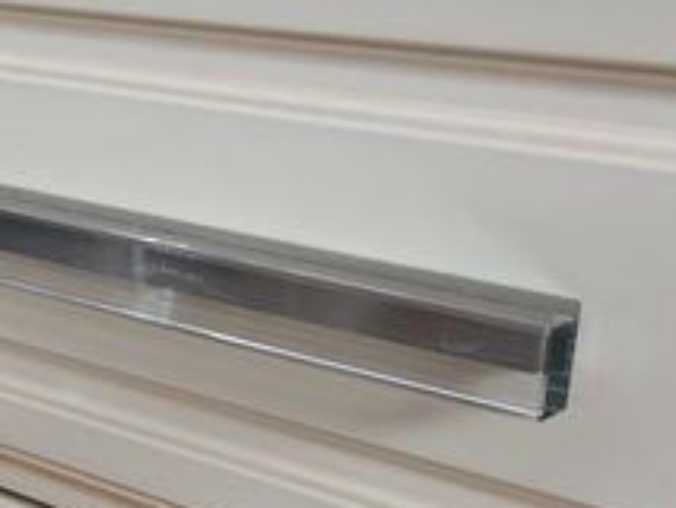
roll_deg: -1.5
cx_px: 286
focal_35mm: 68
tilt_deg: -27.1
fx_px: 1329
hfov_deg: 28.5
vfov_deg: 20.4
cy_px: 586
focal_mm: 4.15
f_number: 2.2
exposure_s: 1/120
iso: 50
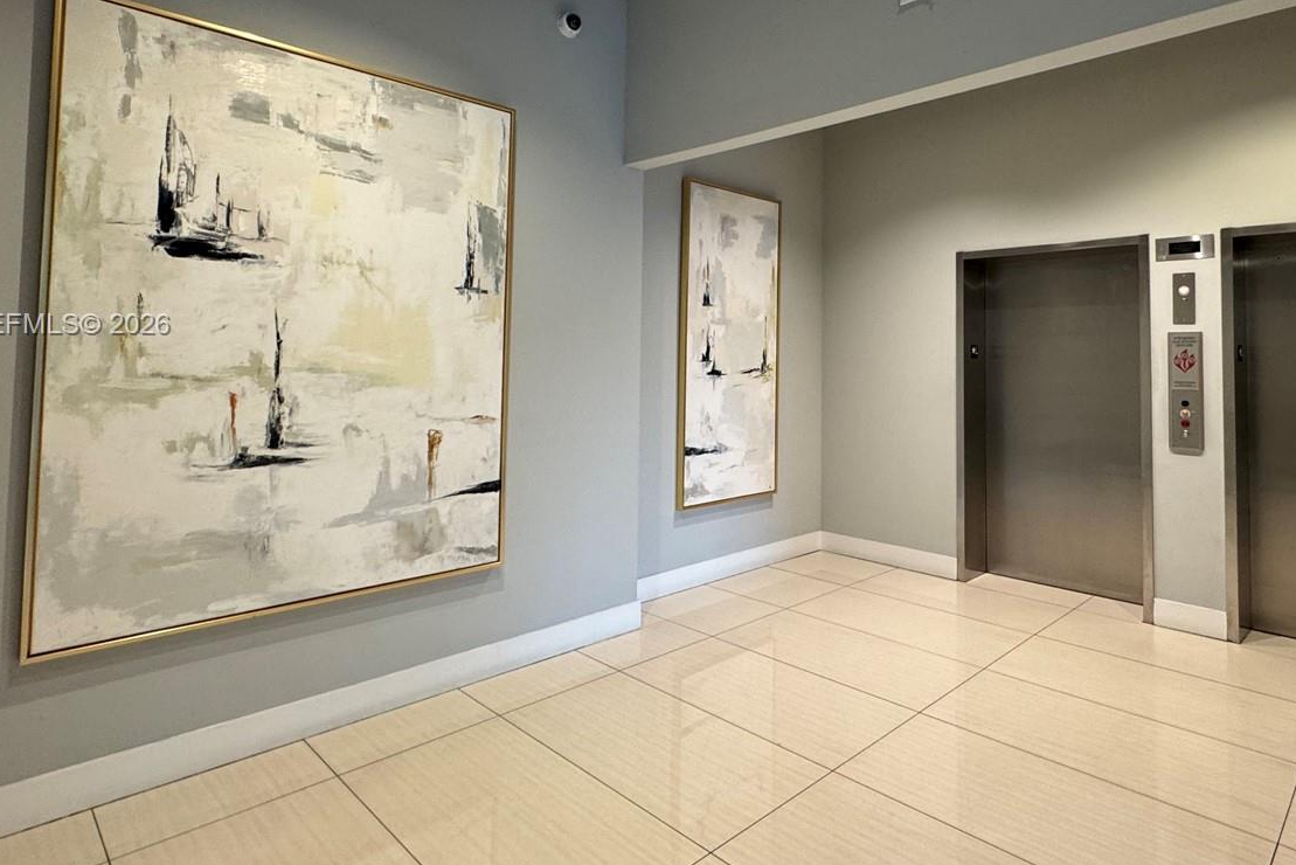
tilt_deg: +0.6
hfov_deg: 80.7
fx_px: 756
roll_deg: -0.6
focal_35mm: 21
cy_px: 326
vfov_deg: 58.8
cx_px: 741
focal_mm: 2.22
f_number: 2.2
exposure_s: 1/60
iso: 160
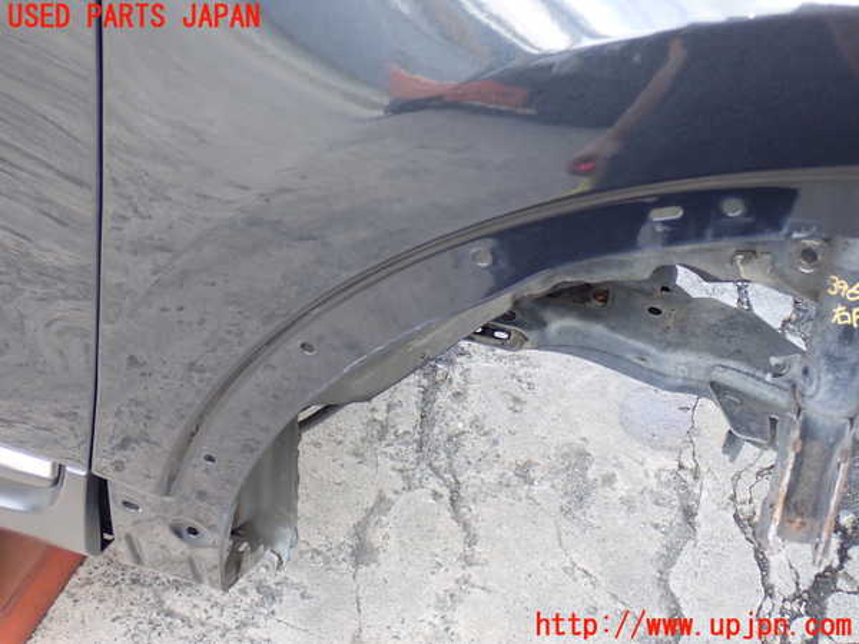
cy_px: 322
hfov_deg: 40.4
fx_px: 1166
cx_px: 430
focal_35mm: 47
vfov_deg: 30.9
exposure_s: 1/50
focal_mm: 8.4
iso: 200
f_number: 3.1
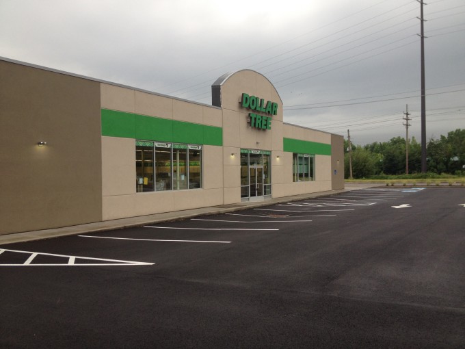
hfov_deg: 52.6
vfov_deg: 40.7
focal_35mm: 35
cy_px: 174
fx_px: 470
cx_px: 232
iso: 50
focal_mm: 4.28
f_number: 2.4
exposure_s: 1/122
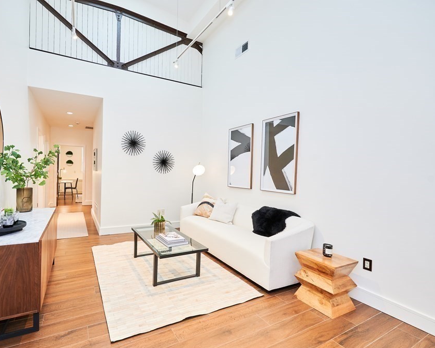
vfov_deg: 80.4
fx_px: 206
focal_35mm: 16
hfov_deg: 92.0
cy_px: 176
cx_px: 176
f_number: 5.6
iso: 800
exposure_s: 1/60
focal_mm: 14
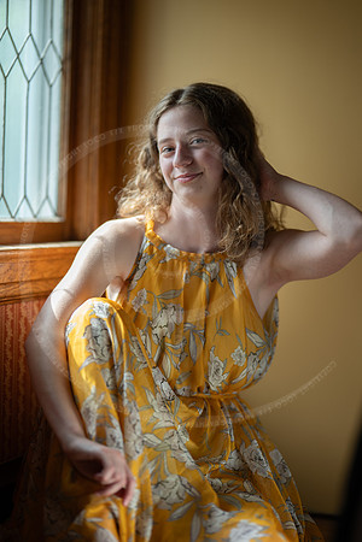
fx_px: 1282
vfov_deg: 23.9
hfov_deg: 16.1
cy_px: 271
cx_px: 181
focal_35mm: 85
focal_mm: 85
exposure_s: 1/500
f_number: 1.2
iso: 160
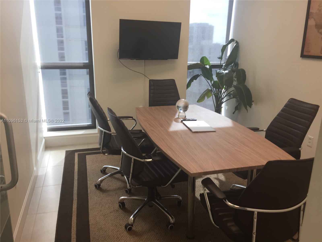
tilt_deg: -18.0
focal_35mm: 29
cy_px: 121
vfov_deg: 48.2
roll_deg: -0.1
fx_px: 270
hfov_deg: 61.7
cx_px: 161
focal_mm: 4.15
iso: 40
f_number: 2.2
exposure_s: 1/60
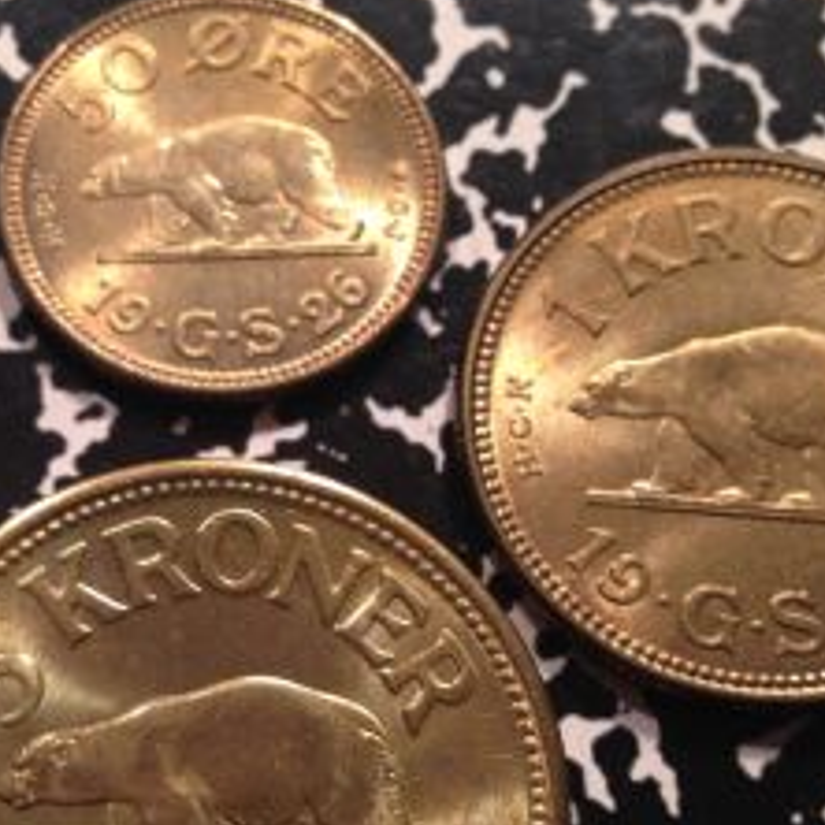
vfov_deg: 21.8
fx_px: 2130
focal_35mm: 79
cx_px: 141
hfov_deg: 21.6
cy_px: 539
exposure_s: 1/20
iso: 64
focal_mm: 4.12
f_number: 2.4
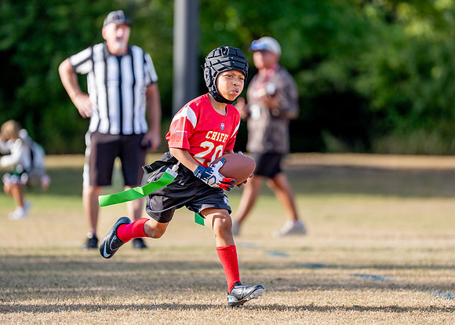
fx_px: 3617
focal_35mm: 280
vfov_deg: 5.1
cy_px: 173
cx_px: 239
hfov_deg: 7.2
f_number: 2.8
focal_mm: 200
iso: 250
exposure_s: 1/1600
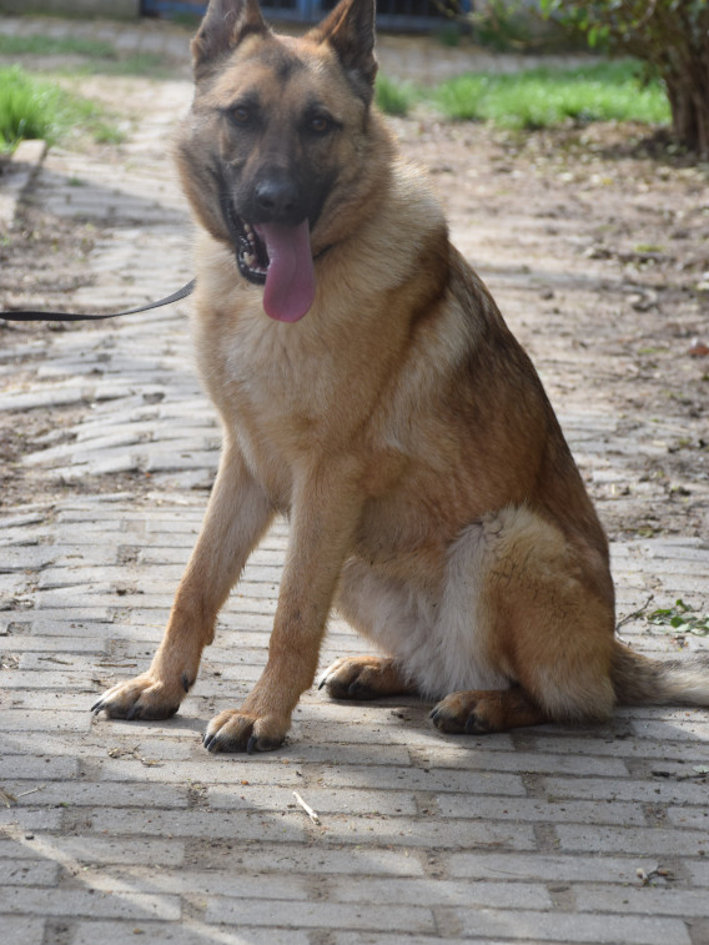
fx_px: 4587
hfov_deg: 8.8
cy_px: 431
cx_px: 346
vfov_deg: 11.8
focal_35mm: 168
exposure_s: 1/250
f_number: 8
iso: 400
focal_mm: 98
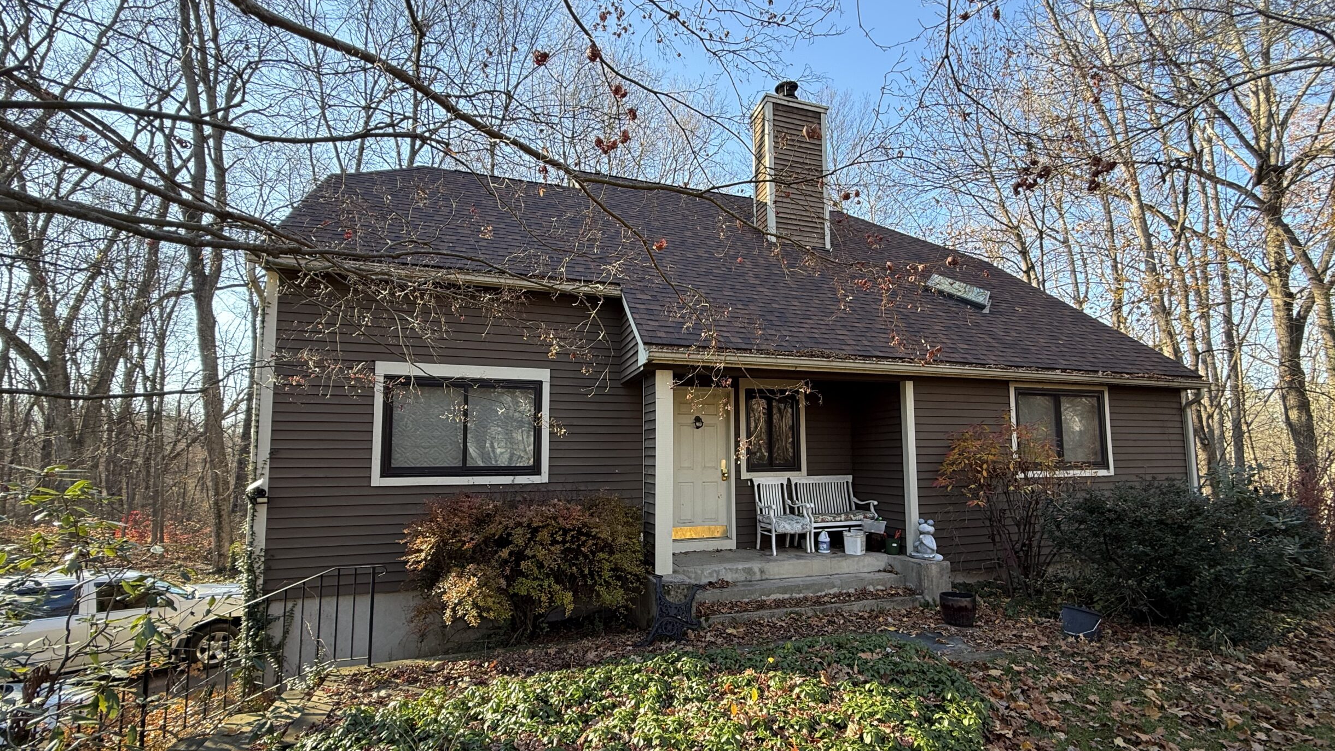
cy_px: 413
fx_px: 566
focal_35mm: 16
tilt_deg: +4.7
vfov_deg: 66.9
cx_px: 682
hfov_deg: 99.3
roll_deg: +0.3
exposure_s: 1/99
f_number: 2.2
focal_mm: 2.22
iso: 80
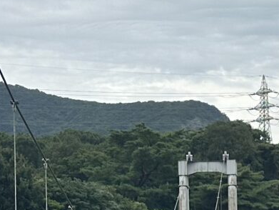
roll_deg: +0.6
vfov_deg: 9.2
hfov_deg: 12.4
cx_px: 299
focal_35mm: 157
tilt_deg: -1.6
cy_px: 326
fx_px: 1267
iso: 80
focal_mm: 6.86
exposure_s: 1/2660
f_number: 1.78
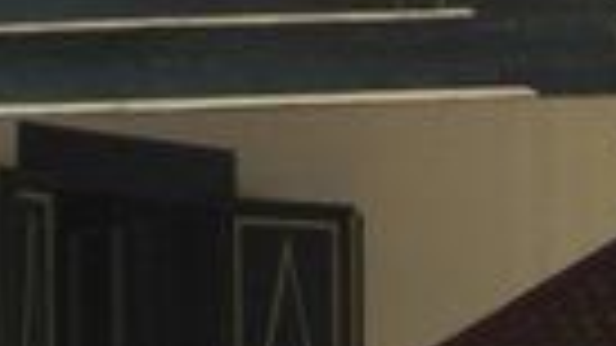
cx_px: 1214
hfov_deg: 5.4
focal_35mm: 389
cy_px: 899
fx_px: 6353
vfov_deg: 3.1
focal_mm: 13
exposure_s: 1/400
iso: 100
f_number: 3.5
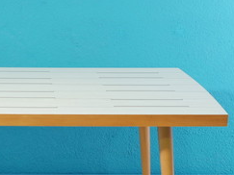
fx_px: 655
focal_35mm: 97
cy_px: 121
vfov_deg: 15.2
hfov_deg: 19.8
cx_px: 21
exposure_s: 1/8
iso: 200
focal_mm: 23
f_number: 8
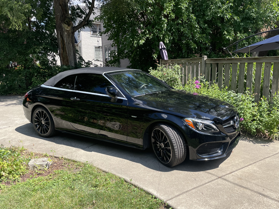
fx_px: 242
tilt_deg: -8.5
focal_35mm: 30
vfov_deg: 46.8
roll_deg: +1.2
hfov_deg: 59.9
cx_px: 147
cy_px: 113
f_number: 1.6
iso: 50
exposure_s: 1/2092
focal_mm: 4.2
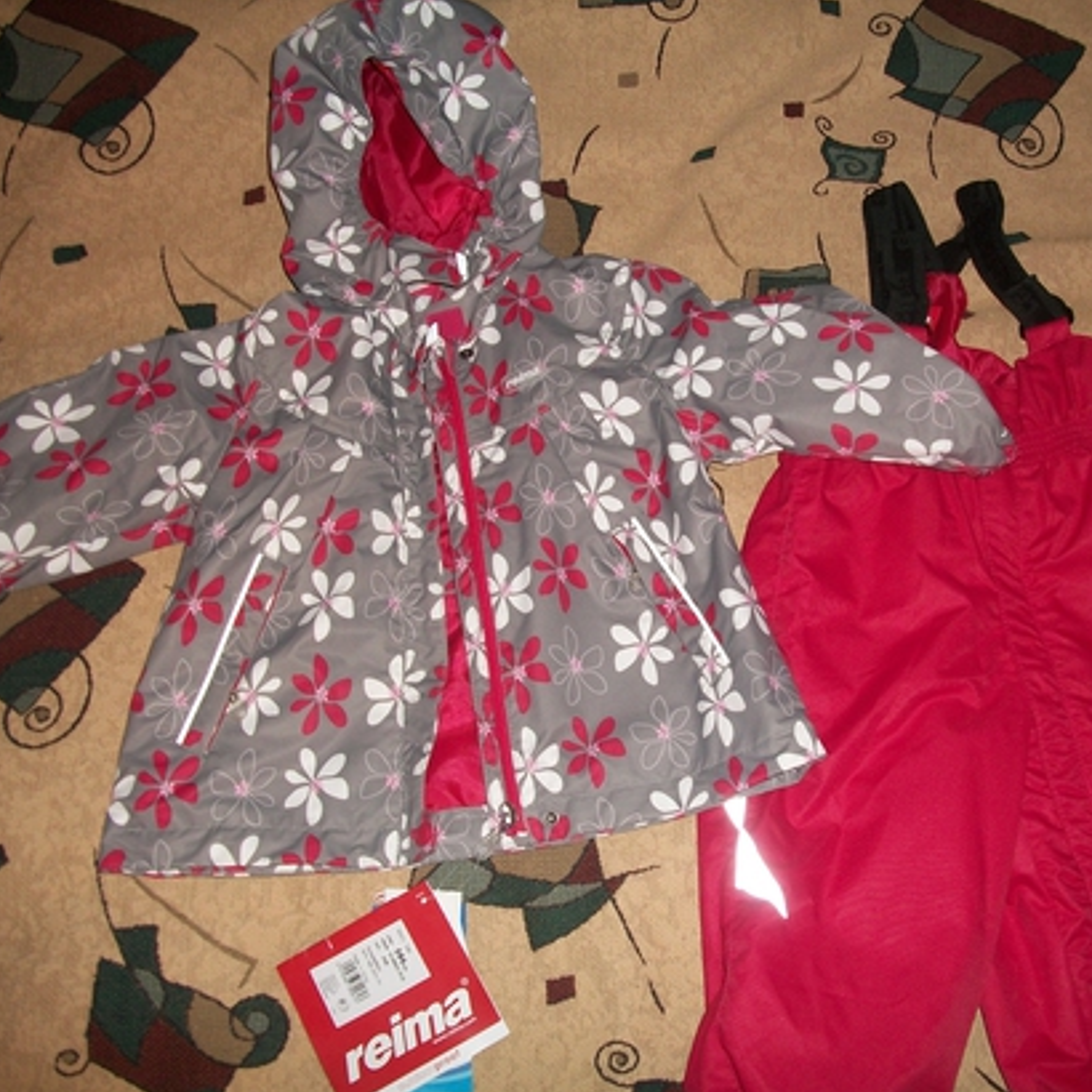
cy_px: 547
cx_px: 695
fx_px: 1356
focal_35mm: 38
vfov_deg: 43.9
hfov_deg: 43.4
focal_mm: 5.7
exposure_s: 1/30
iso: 80
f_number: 2.9
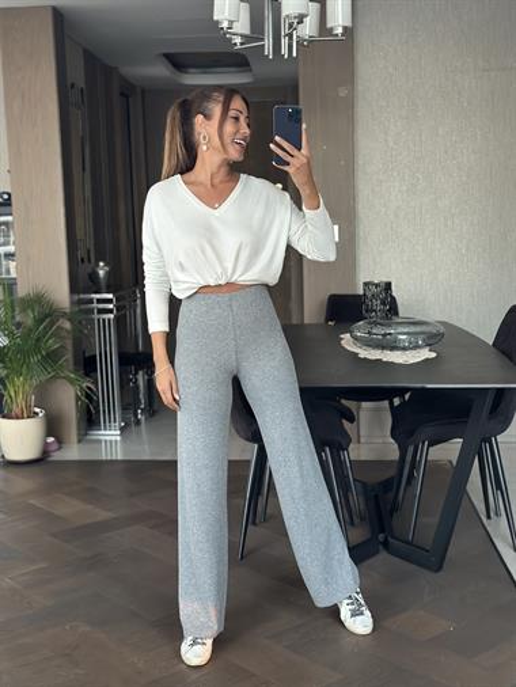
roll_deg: +1.8
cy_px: 344
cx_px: 258
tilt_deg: -19.2
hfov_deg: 30.3
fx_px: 953
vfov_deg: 39.6
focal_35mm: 48
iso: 400
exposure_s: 1/40
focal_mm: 6.86
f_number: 1.78
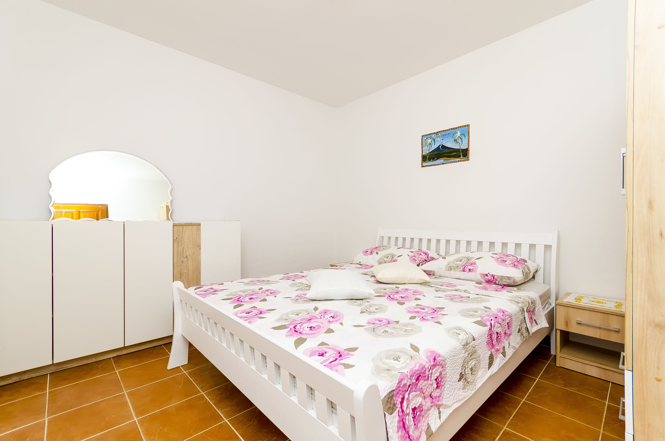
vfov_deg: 77.1
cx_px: 332
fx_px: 277
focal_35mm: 15
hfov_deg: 100.5
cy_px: 220
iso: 250
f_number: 6.3
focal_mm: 10
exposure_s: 1/200
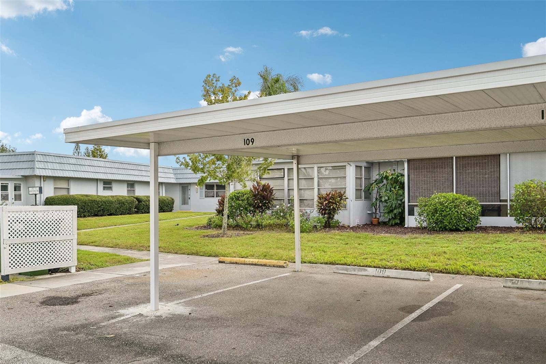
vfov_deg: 43.6
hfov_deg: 61.9
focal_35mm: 30
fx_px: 455
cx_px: 273
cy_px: 182
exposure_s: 1/800
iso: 400
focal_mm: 30
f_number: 8
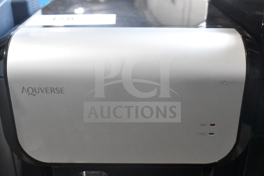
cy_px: 88
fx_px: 330
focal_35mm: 45
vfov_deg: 29.9
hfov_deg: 43.6
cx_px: 132
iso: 6400
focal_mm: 30
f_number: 8
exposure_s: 1/250
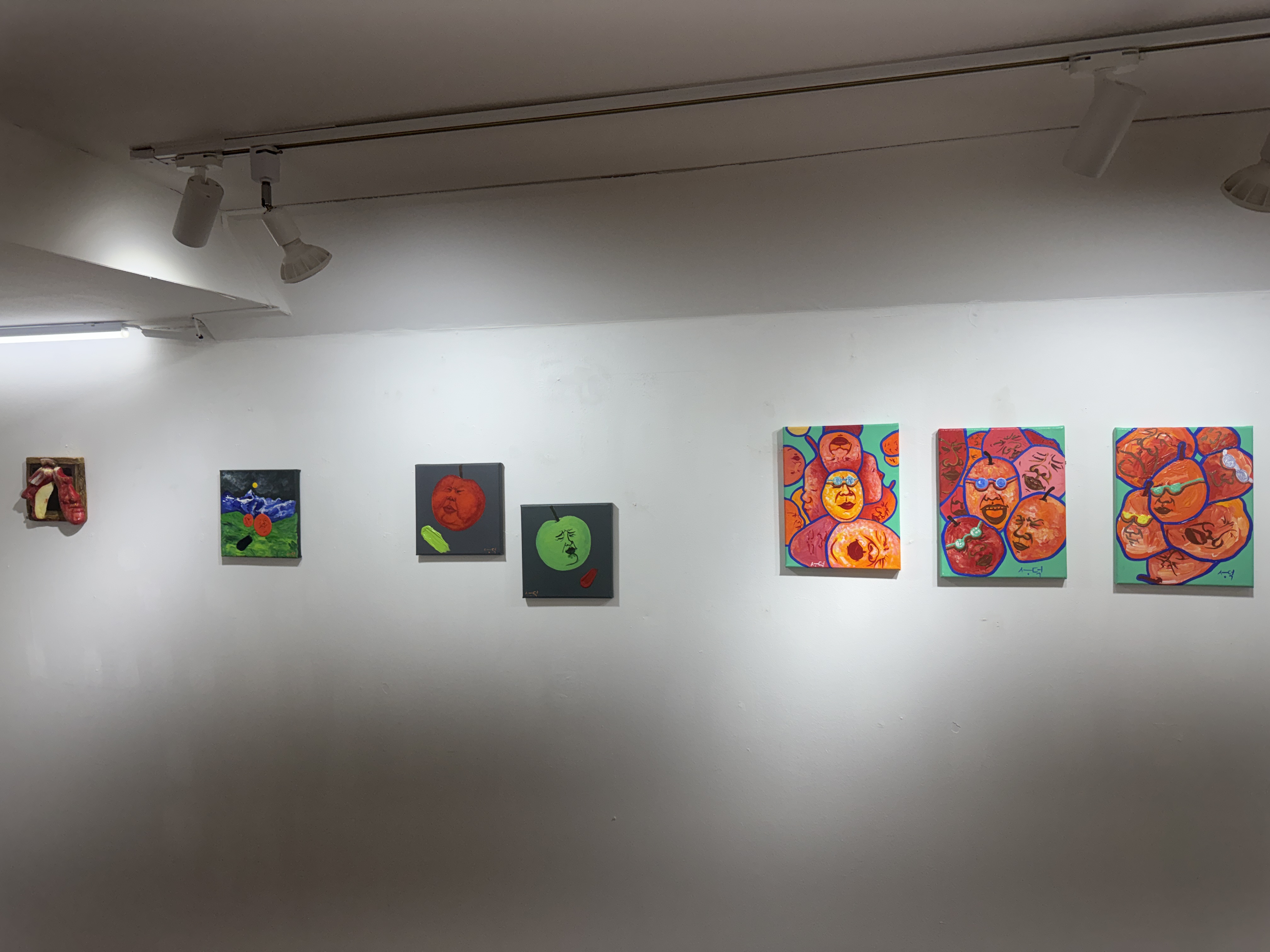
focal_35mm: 24
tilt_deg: -2.4
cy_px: 476
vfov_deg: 56.8
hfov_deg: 71.6
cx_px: 635
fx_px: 881
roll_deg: -0.2
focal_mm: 6.76
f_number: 1.78
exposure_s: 1/539
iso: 80
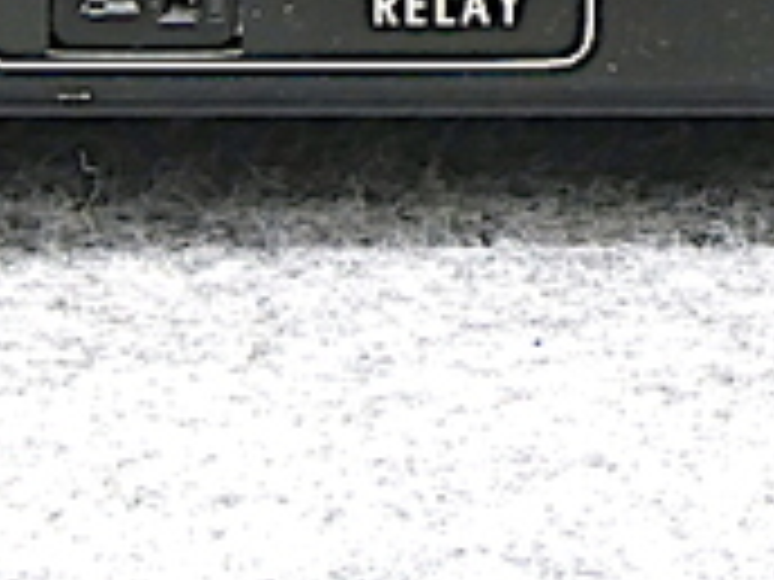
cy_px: -724
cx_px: 904
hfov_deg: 2.1
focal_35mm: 960
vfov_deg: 1.5
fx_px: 21465
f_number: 5.6
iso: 200
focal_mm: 30.9
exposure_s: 1/1.3
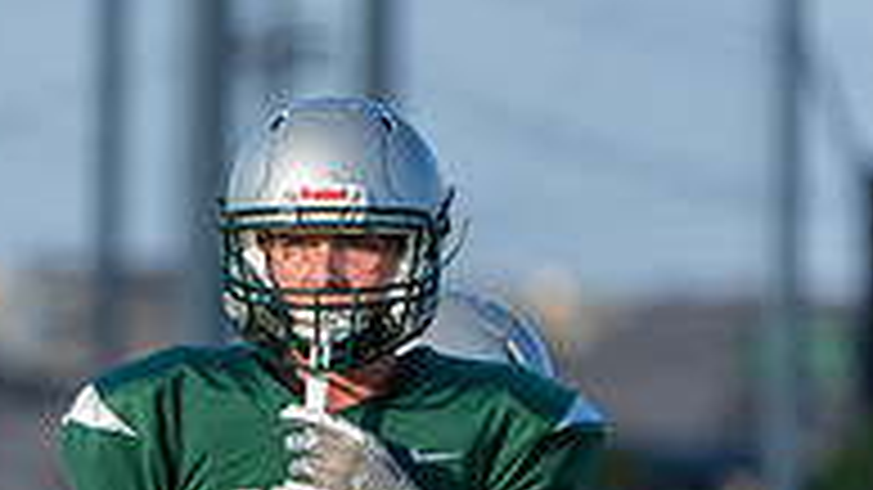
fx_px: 32445
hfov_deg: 1.5
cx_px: 121
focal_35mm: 1402
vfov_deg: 0.9
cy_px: 721
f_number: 5.6
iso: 400
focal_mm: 376
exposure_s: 1/1250
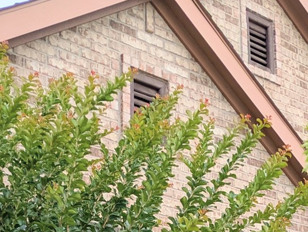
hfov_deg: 20.7
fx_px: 828
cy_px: 359
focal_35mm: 93
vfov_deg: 14.7
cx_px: 261
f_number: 1.89
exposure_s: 1/2632
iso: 49
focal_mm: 5.43
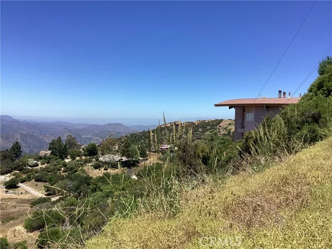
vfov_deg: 45.4
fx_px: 297
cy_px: 124
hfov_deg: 58.4
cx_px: 166
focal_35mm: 31
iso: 25
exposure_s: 1/1456
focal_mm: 3.3
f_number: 2.4
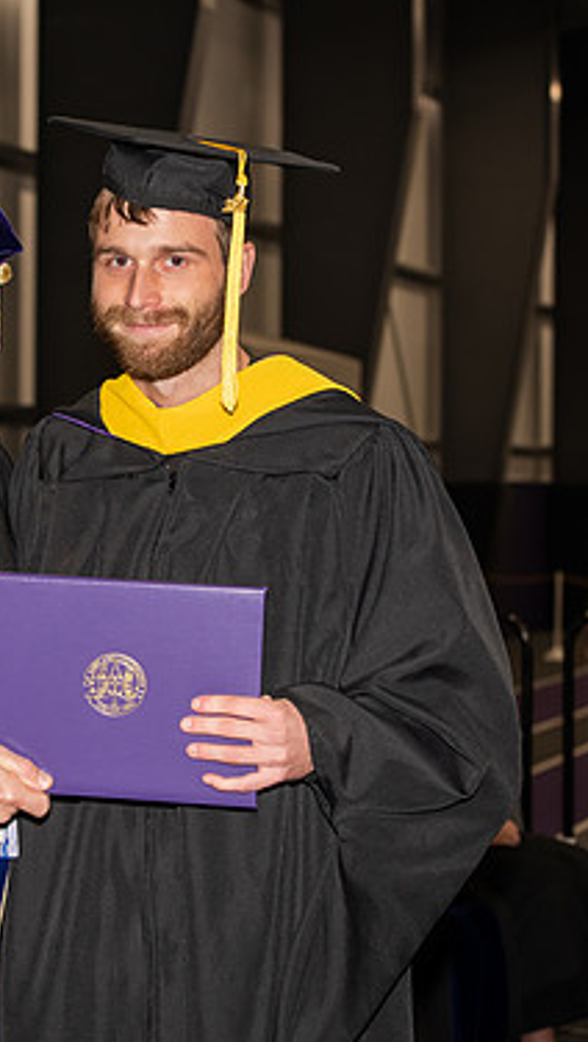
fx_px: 3127
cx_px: 19
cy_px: 522
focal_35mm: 113
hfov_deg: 10.7
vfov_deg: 18.9
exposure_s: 1/200
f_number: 5.6
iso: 1000
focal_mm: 70
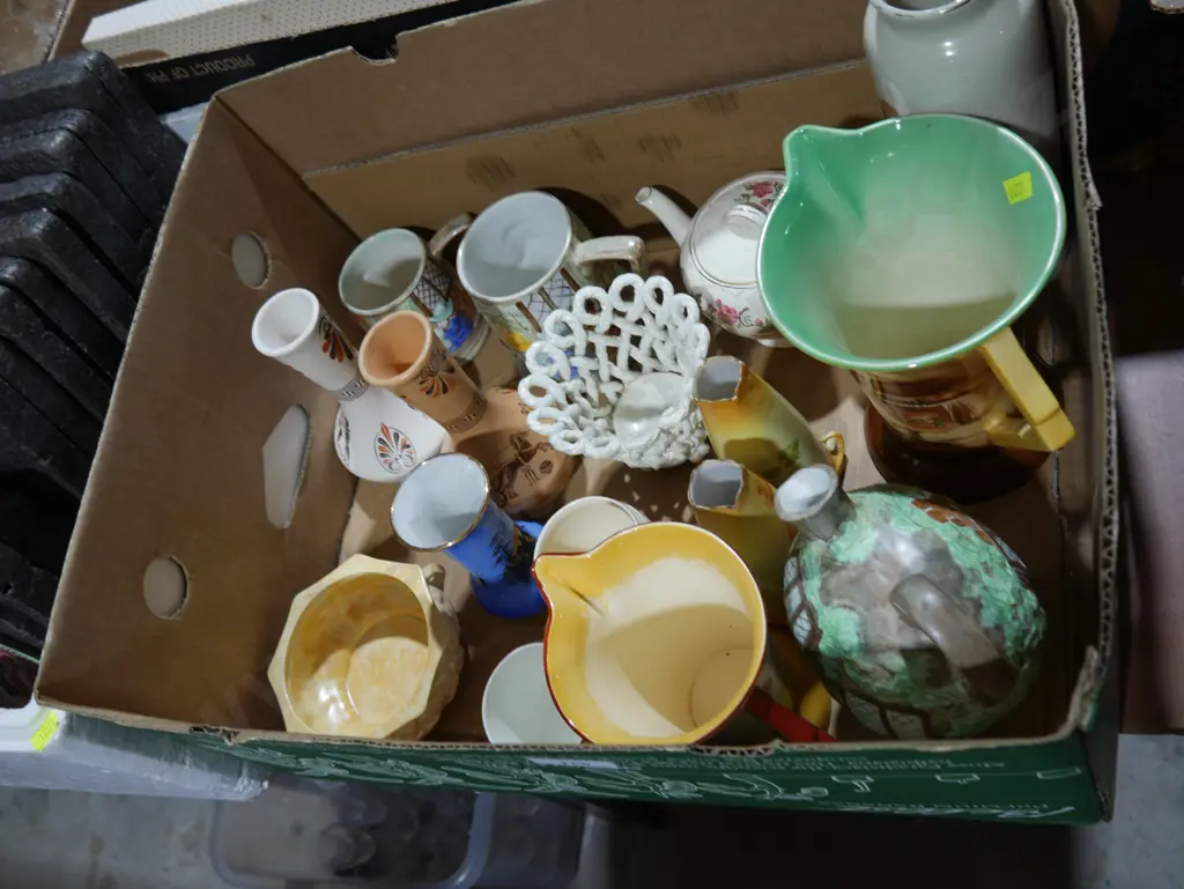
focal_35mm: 32
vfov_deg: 44.2
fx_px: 1095
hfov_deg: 56.8
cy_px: 444
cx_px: 592
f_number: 3.6
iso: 200
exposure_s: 1/80
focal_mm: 16
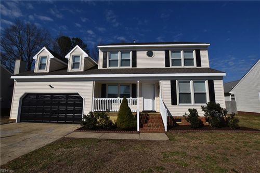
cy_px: 86
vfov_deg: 77.3
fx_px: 108
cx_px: 130
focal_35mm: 15
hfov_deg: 100.4
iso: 100
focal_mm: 10
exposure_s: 1/200
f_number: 14
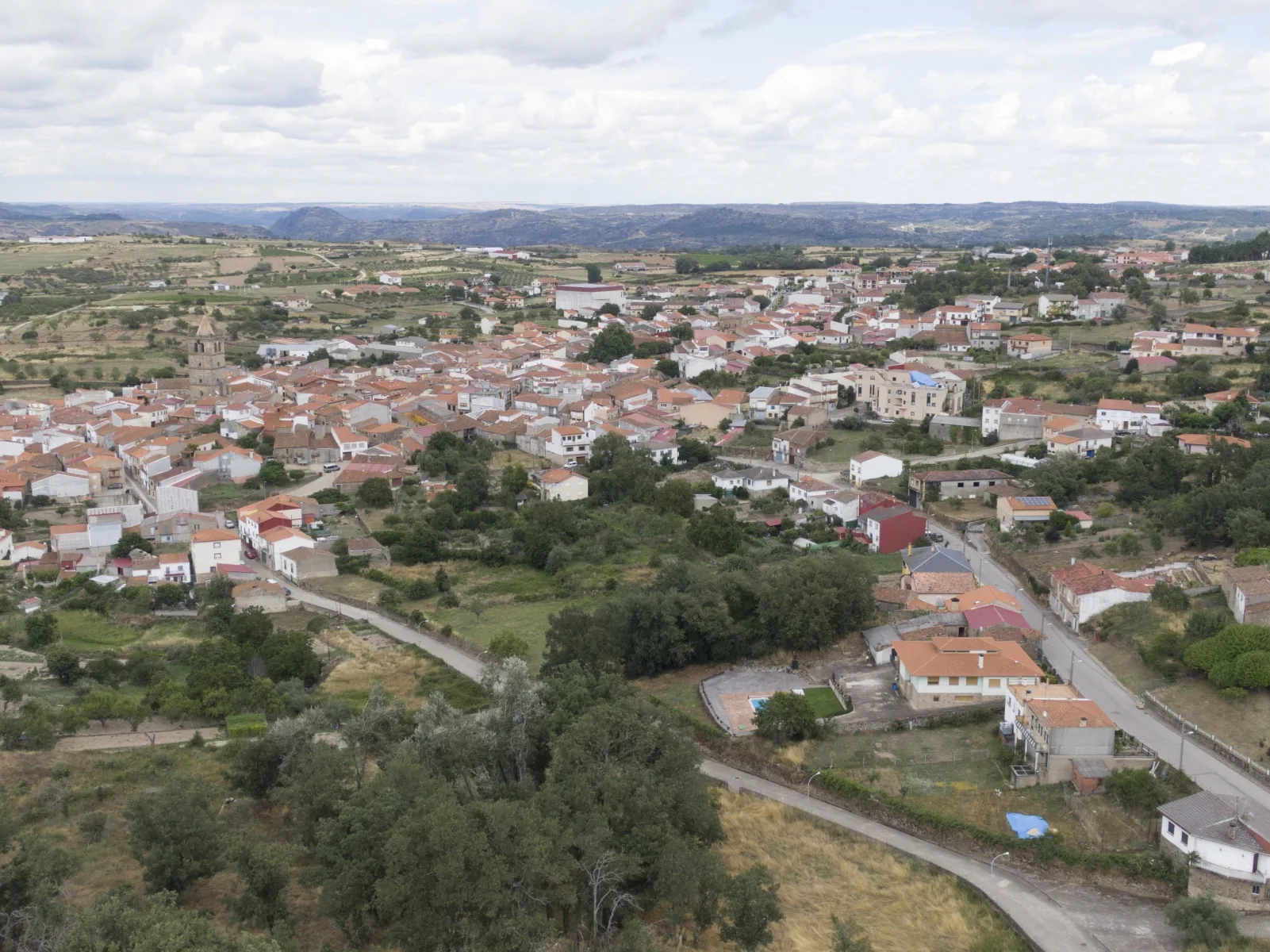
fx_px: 1394
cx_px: 635
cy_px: 476
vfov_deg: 37.7
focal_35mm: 38
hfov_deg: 49.0
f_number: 3.4
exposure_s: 1/500
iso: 100
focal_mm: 6.48
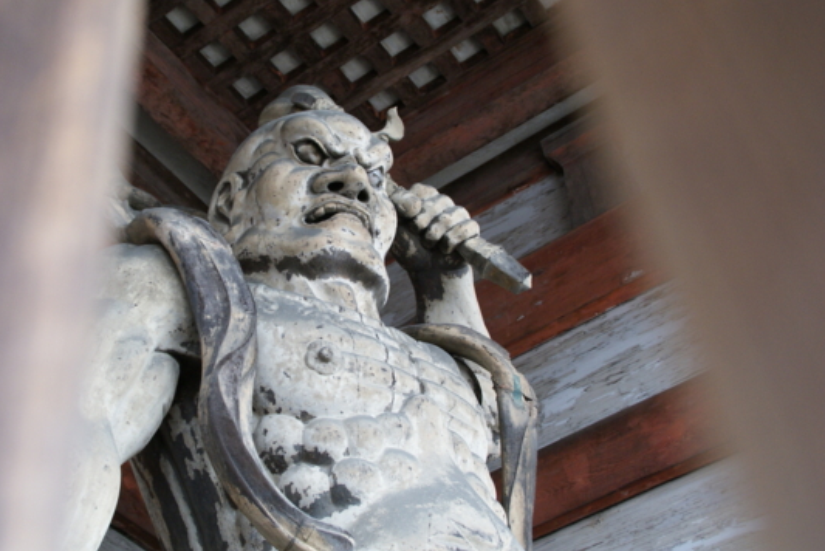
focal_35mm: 54
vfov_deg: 25.1
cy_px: 267
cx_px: 337
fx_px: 1238
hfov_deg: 36.7
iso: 400
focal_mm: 30
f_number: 5.6
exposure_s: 1/40
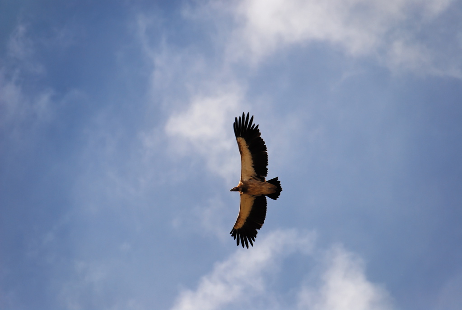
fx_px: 3855
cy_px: 155
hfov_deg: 6.9
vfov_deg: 4.6
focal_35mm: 300
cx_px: 231
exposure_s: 1/640
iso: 100
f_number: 5.6
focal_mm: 200
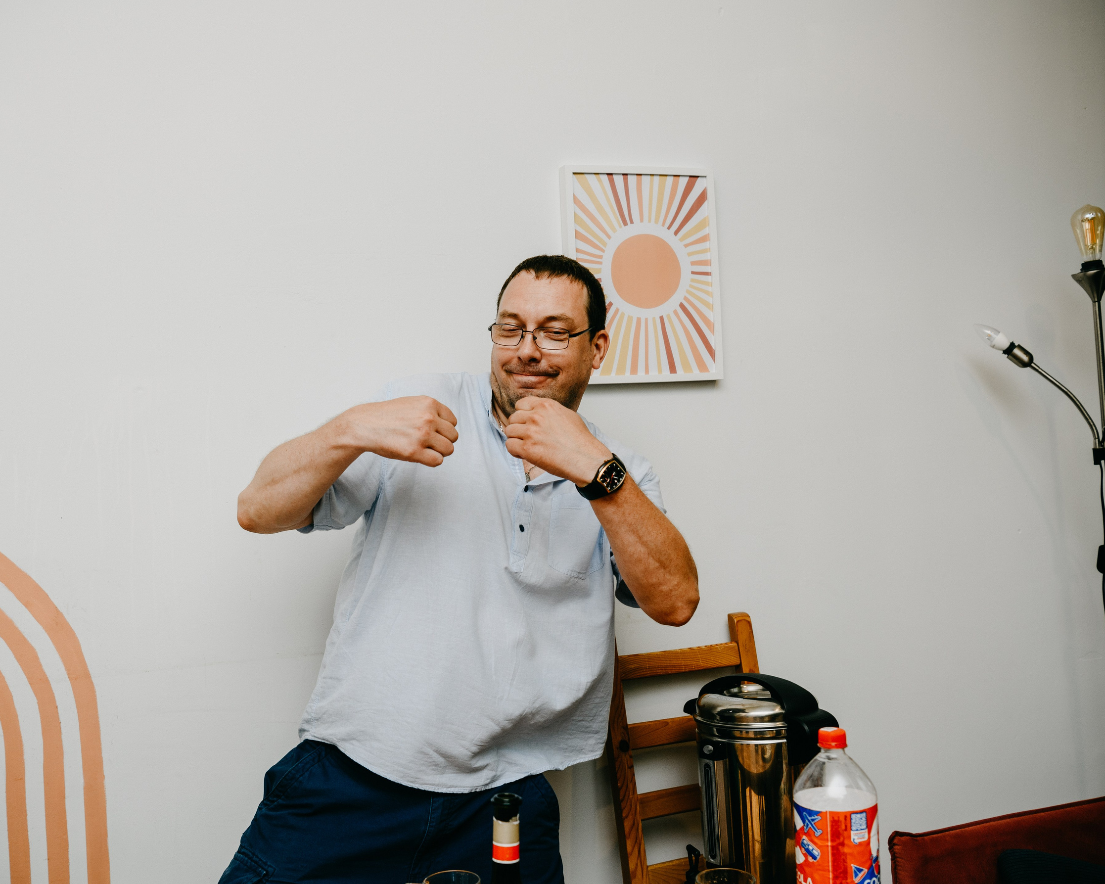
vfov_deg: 39.2
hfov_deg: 47.7
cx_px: 453
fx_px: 1243
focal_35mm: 38
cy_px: 455
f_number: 4
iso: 125
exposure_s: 1/160
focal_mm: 31
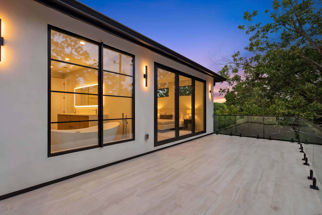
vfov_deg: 70.4
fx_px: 152
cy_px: 108
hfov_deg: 93.3
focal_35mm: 17
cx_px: 161
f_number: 11
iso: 400
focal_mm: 17
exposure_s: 1/160
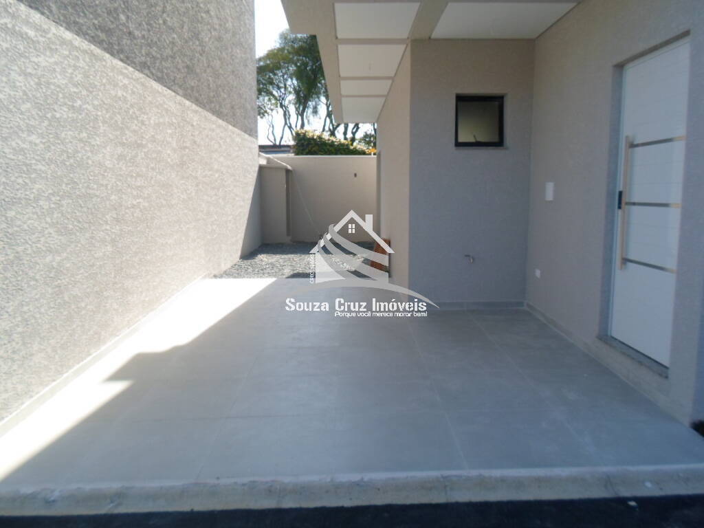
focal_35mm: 25
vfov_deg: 54.9
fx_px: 508
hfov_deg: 69.4
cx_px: 352
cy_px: 264
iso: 80
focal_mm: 4.5
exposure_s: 1/500
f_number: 2.5
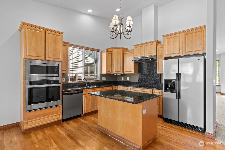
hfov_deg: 93.3
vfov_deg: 70.5
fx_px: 106
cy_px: 75
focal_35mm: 17
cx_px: 112
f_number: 7.1
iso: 200
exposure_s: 1/5
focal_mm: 17
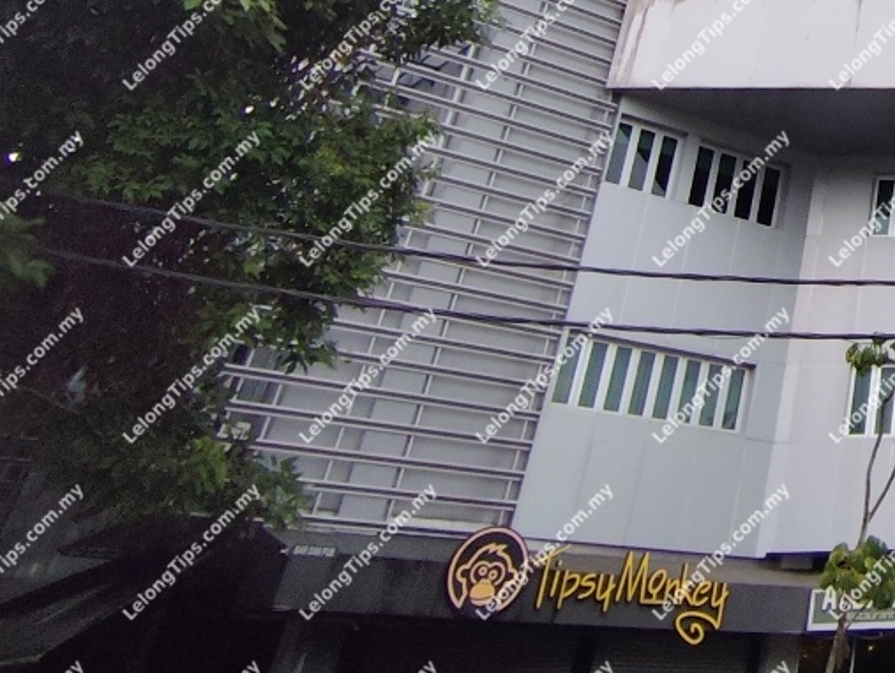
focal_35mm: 48
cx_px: 1269
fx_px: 1242
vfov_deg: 24.6
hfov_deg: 28.9
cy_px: -295
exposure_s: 1/1910
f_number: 2.2
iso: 50
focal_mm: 1.65
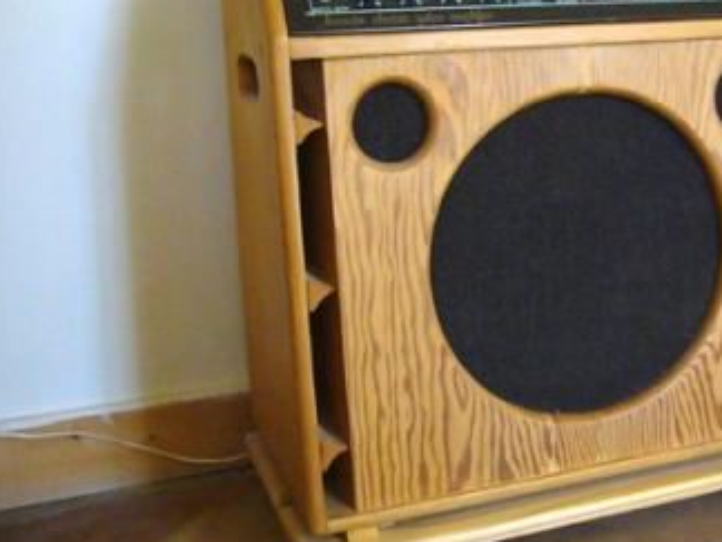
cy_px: 228
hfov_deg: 35.2
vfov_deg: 27.0
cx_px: 488
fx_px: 1126
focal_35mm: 54
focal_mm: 6.4
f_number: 3.2
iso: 800
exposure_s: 1/30
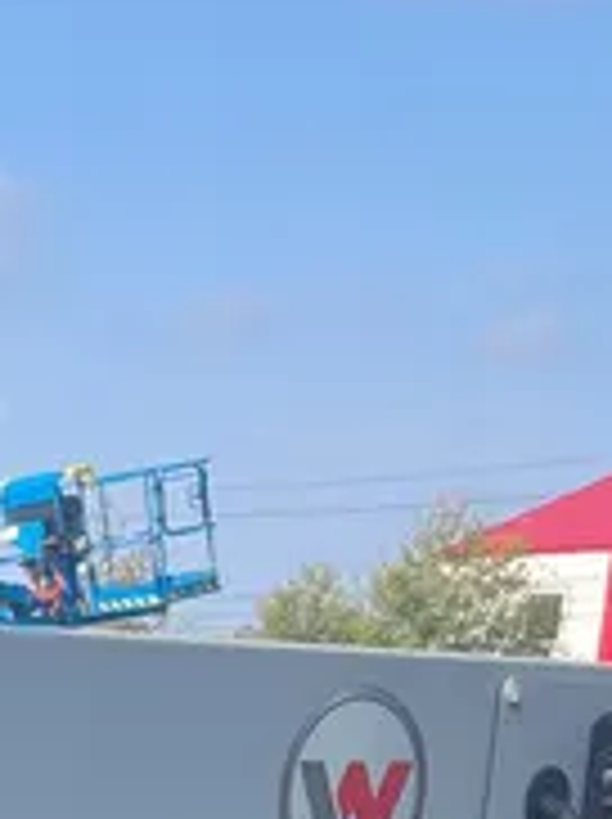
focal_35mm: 105
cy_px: 1492
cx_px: -346
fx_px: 2481
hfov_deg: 13.2
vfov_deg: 15.8
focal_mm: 4.2
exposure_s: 1/1689
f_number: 1.6
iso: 32
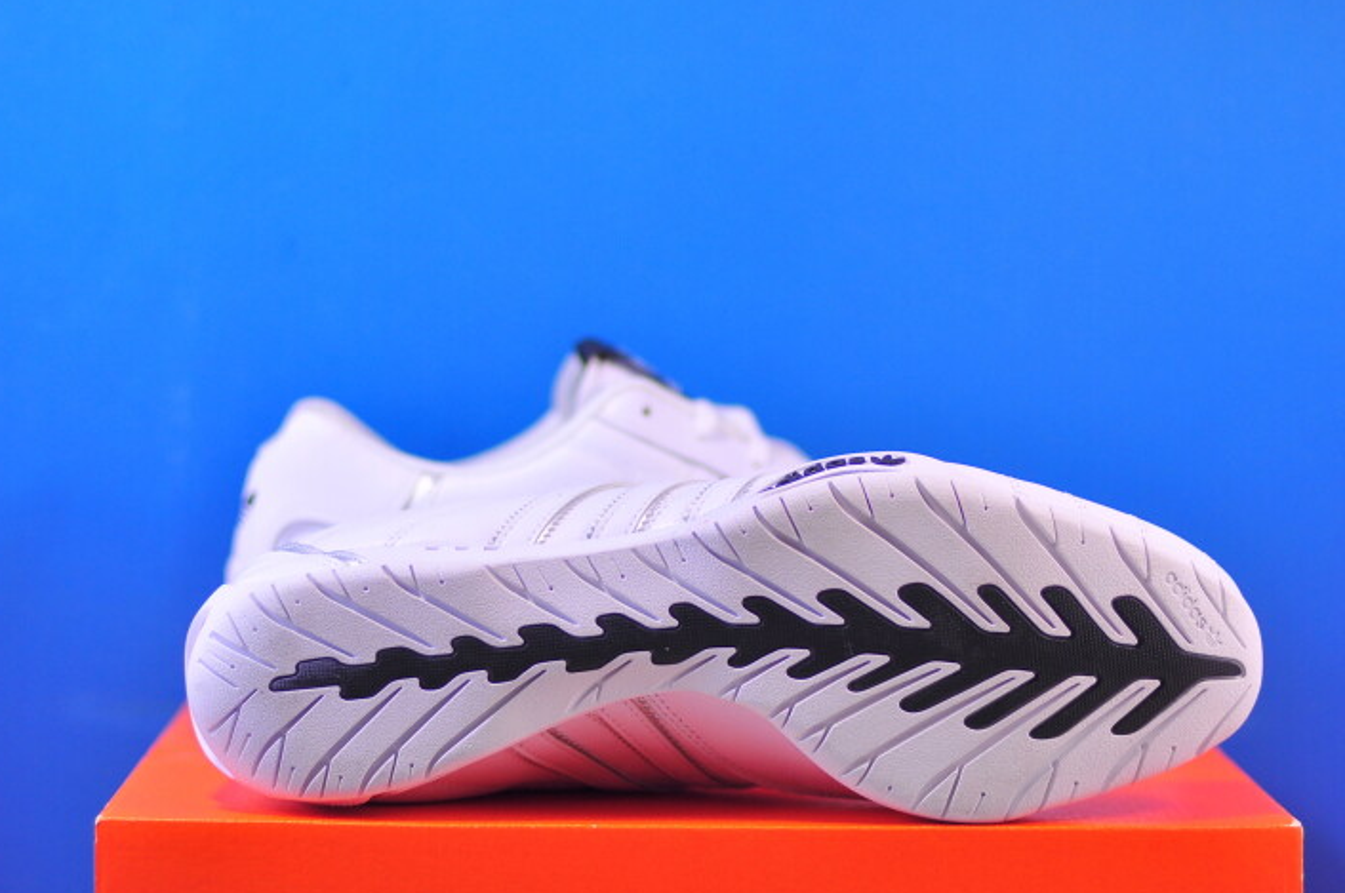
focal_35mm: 85
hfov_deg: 23.9
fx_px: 3172
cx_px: 705
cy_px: 420
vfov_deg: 16.0
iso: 250
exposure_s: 1/320
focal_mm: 50
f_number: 2
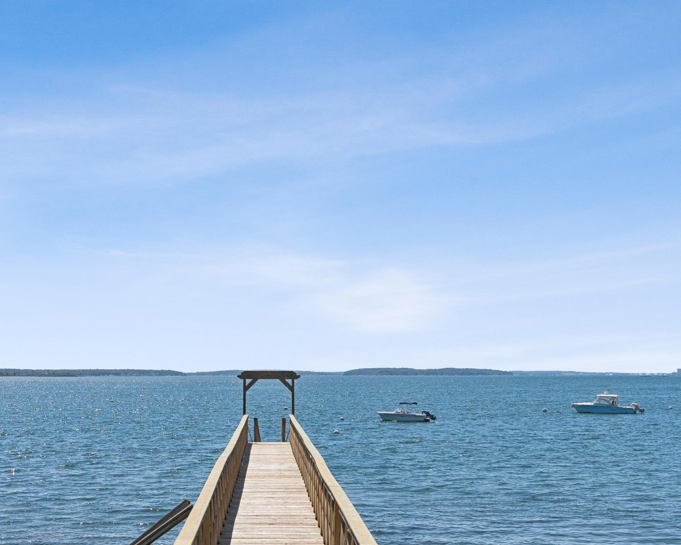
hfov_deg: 31.8
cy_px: 372
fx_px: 1189
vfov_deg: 25.6
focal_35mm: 59
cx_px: 269
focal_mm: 34
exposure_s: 1/2000
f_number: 7.1
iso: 320
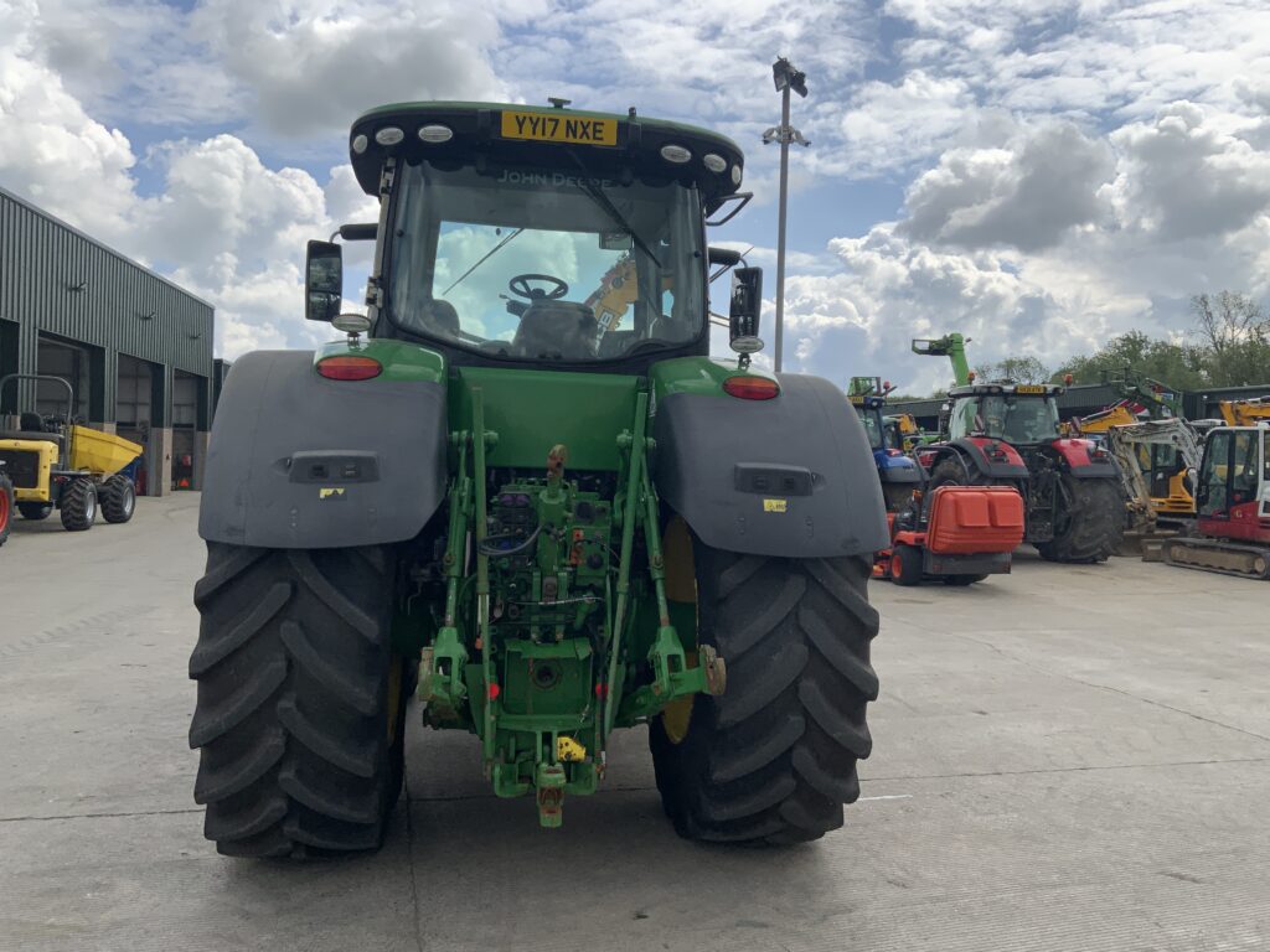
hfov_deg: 61.7
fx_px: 1064
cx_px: 635
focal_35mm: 29
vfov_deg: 48.2
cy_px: 476
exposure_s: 1/2058
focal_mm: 3
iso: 16
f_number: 1.8
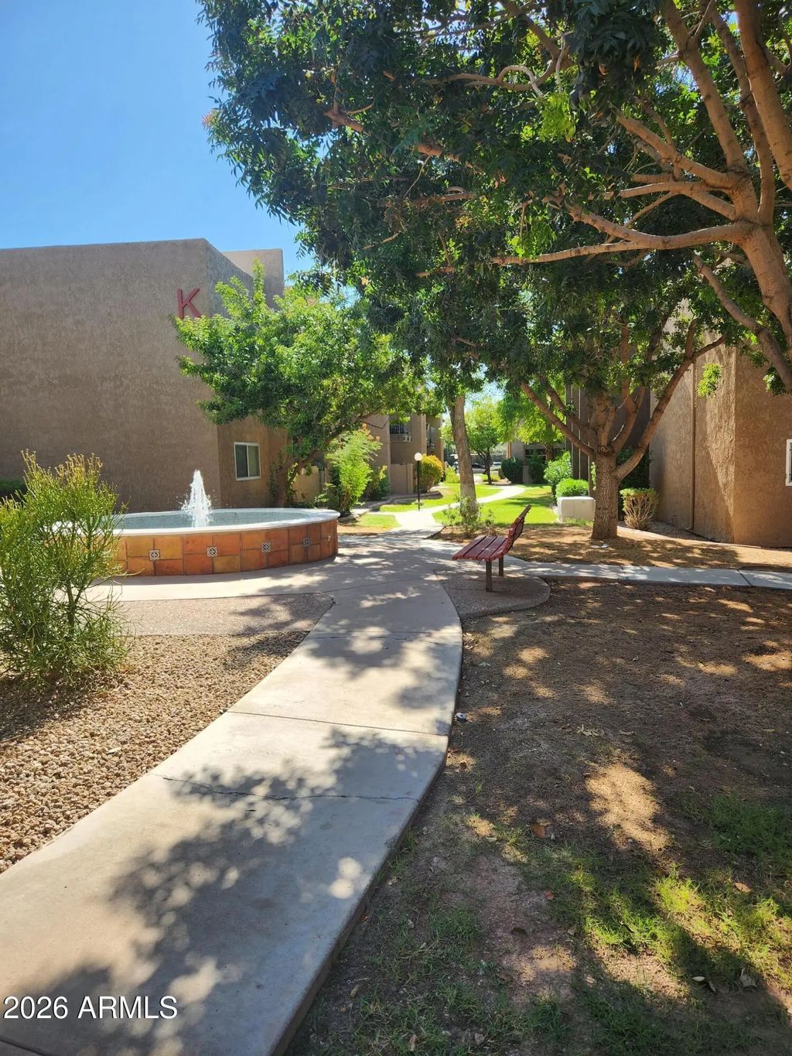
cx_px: 396
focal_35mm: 23
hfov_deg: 58.9
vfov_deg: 73.9
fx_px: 702
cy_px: 528
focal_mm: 5.4
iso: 20
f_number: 1.8
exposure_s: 1/661
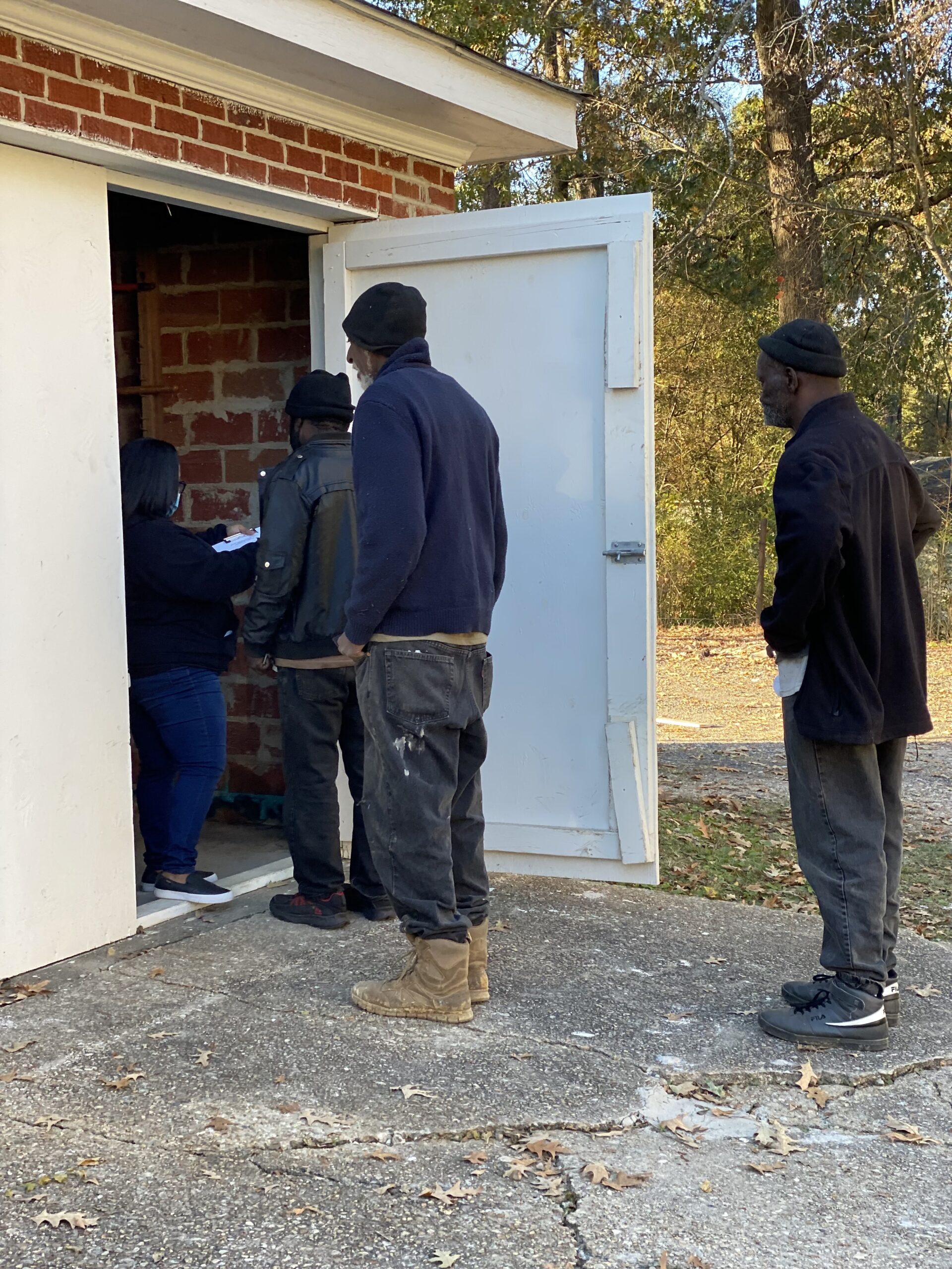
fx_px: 1907
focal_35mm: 52
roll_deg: -1.1
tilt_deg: -2.5
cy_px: 634
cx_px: 476
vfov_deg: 36.8
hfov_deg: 28.0
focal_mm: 6
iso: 40
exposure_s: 1/122
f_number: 2
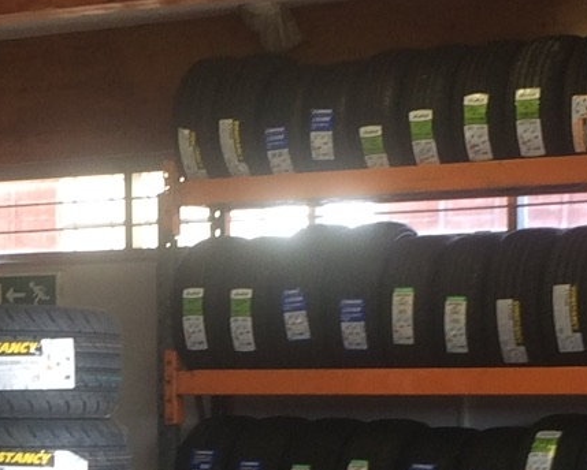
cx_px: -29
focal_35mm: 135
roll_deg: +1.7
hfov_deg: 14.0
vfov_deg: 11.3
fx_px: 2347
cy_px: 480
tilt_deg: -3.2
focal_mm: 4.15
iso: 40
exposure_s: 1/50
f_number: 2.2
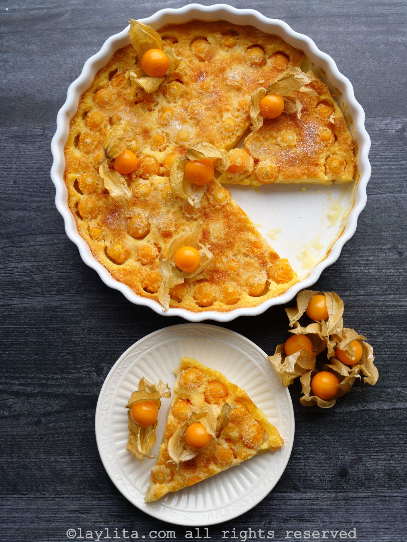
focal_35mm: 46
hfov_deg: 31.5
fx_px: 721
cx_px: 204
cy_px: 271
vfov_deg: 41.2
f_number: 3.4
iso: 200
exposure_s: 1/60
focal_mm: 23
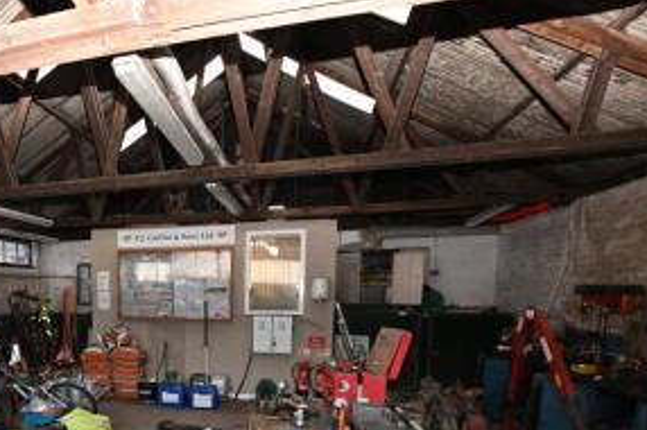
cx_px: 145
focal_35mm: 25
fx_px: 449
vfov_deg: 47.9
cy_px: 354
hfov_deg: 66.1
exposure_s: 1/60
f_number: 5.6
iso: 1100
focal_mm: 10
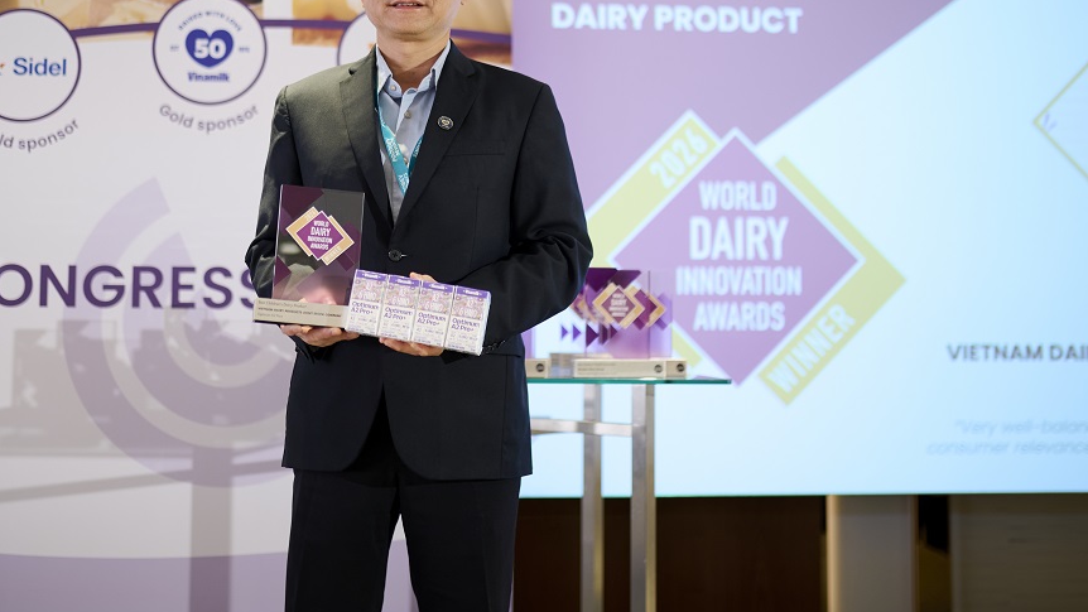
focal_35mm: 51
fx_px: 1471
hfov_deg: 40.3
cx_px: 411
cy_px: 175
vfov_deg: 23.3
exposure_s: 1/250
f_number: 1.4
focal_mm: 35
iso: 400
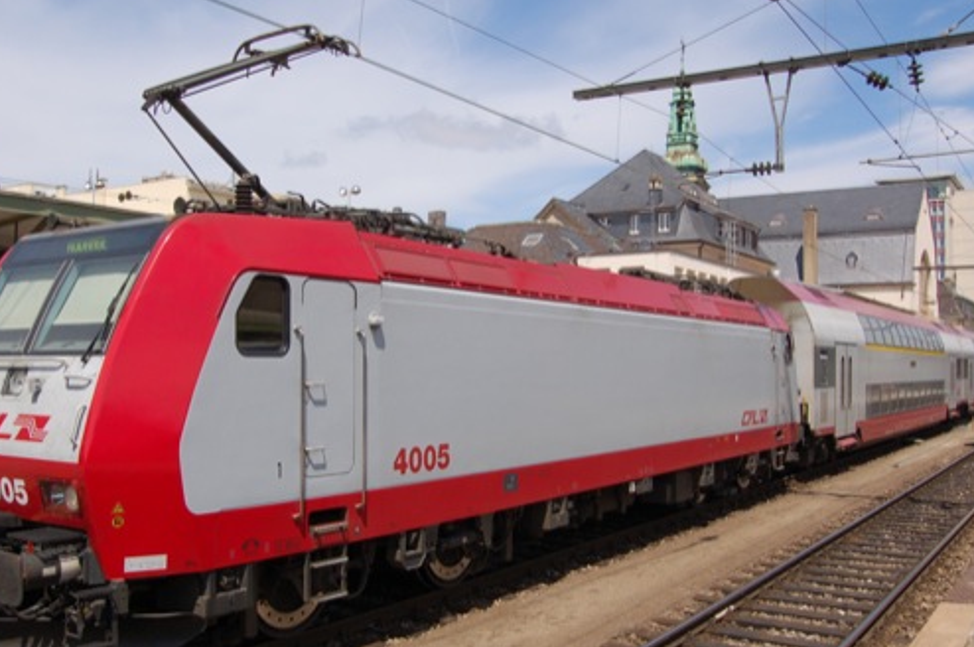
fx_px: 946
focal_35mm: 35
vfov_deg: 37.8
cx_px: 444
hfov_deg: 54.4
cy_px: 324
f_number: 10
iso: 400
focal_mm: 18
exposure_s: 1/400
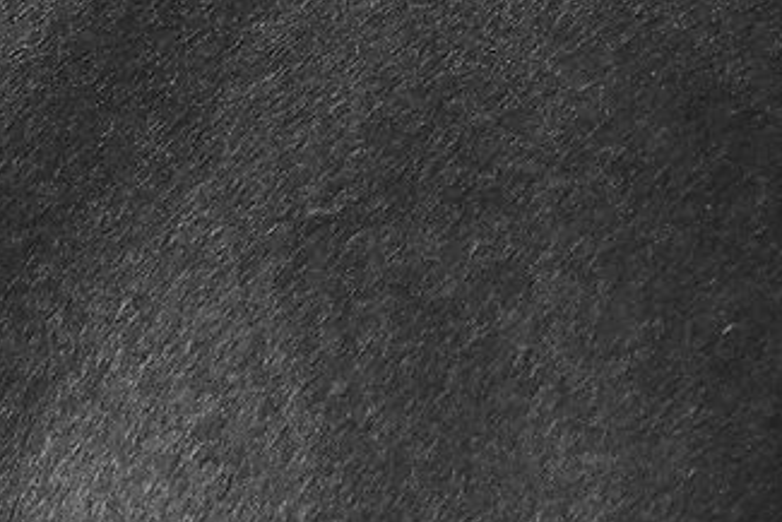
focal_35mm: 517
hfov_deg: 4.0
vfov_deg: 2.7
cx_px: -443
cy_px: -334
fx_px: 11235
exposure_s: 1/500
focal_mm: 70
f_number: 2.8
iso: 2000
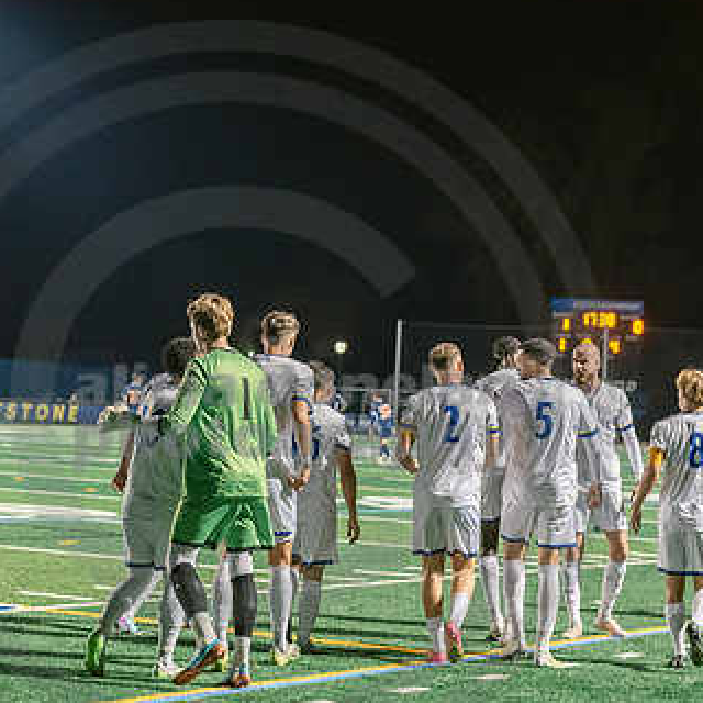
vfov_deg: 16.1
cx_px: 226
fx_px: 2481
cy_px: 410
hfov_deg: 16.1
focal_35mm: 108
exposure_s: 1/320
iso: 2500
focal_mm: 70
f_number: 3.5
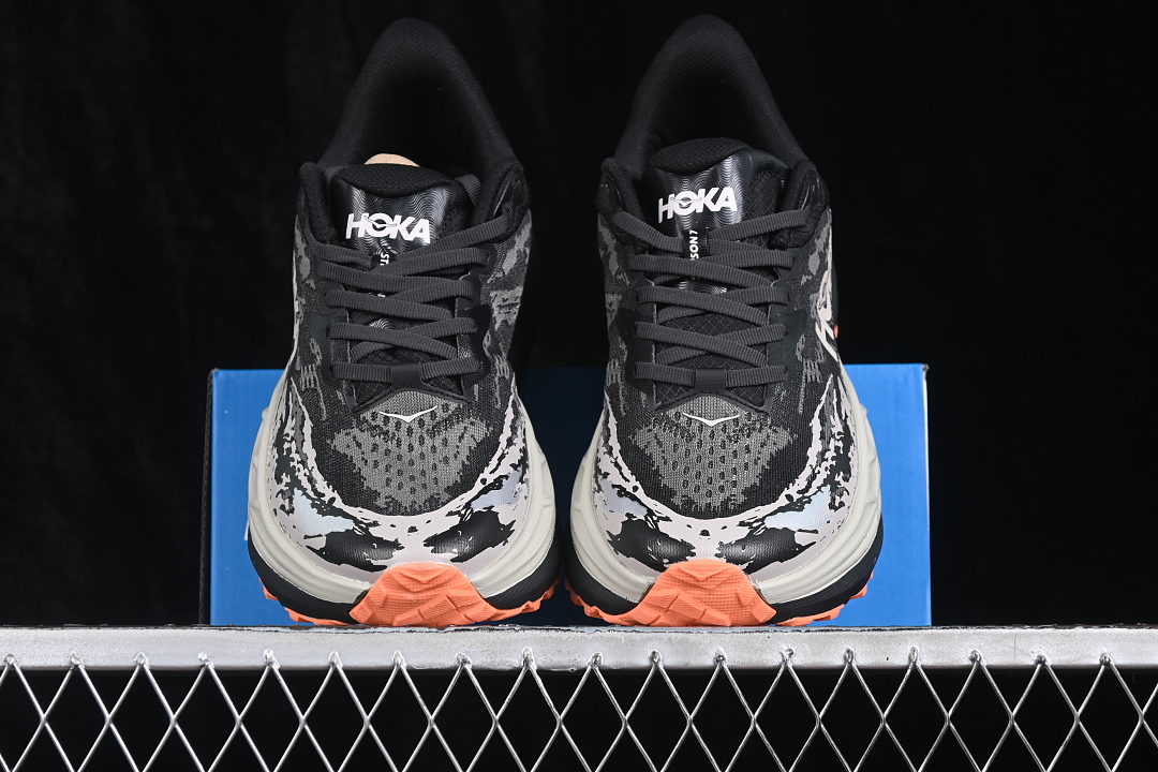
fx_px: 2412
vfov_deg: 18.2
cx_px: 579
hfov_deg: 27.0
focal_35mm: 75
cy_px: 386
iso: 160
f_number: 6.3
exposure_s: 1/60
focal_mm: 50
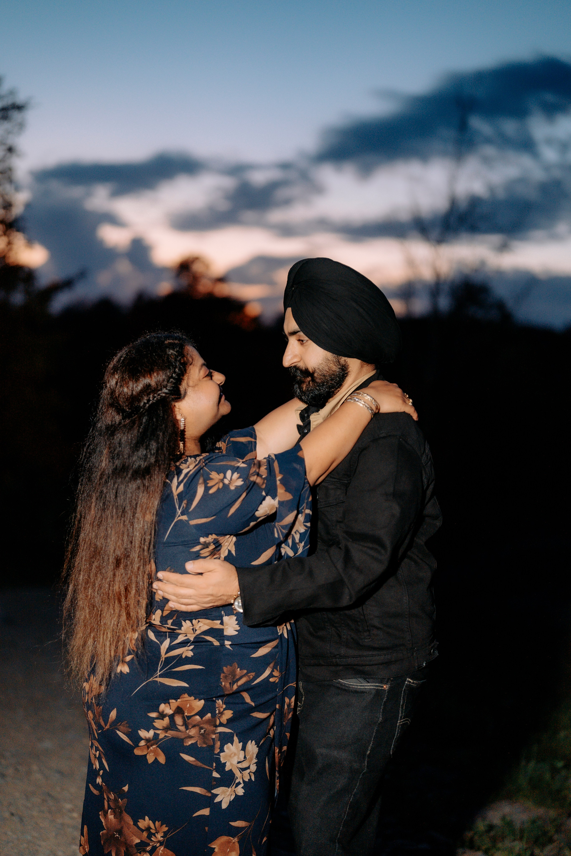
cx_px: 286
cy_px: 428
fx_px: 1188
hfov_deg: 27.0
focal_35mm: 50
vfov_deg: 39.6
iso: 800
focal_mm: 50
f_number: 1.4
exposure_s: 1/125
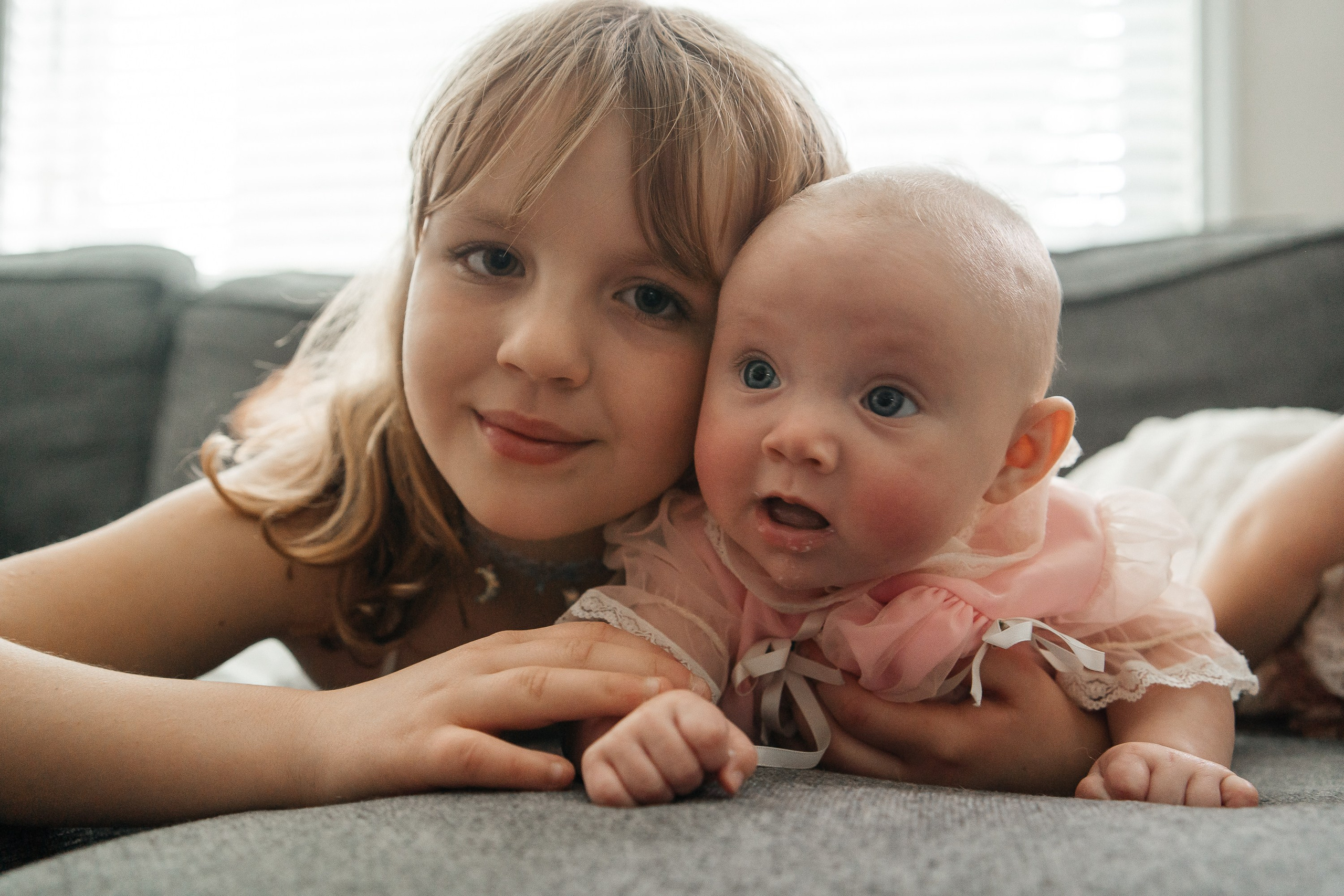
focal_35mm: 35
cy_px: 448
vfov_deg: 37.9
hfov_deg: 54.4
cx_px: 672
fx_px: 1307
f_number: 3.2
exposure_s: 1/125
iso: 1250
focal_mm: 35
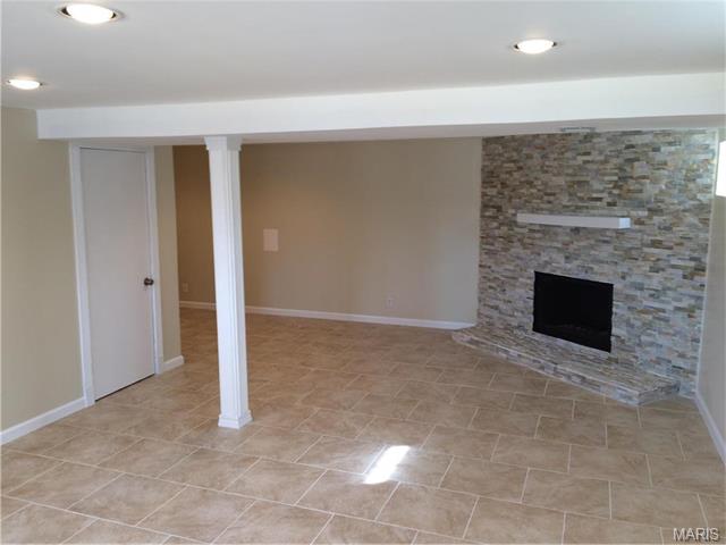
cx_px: 363
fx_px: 608
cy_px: 272
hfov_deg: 61.7
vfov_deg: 48.2
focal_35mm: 29
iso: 32
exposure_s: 1/30
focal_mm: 4.15
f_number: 2.2
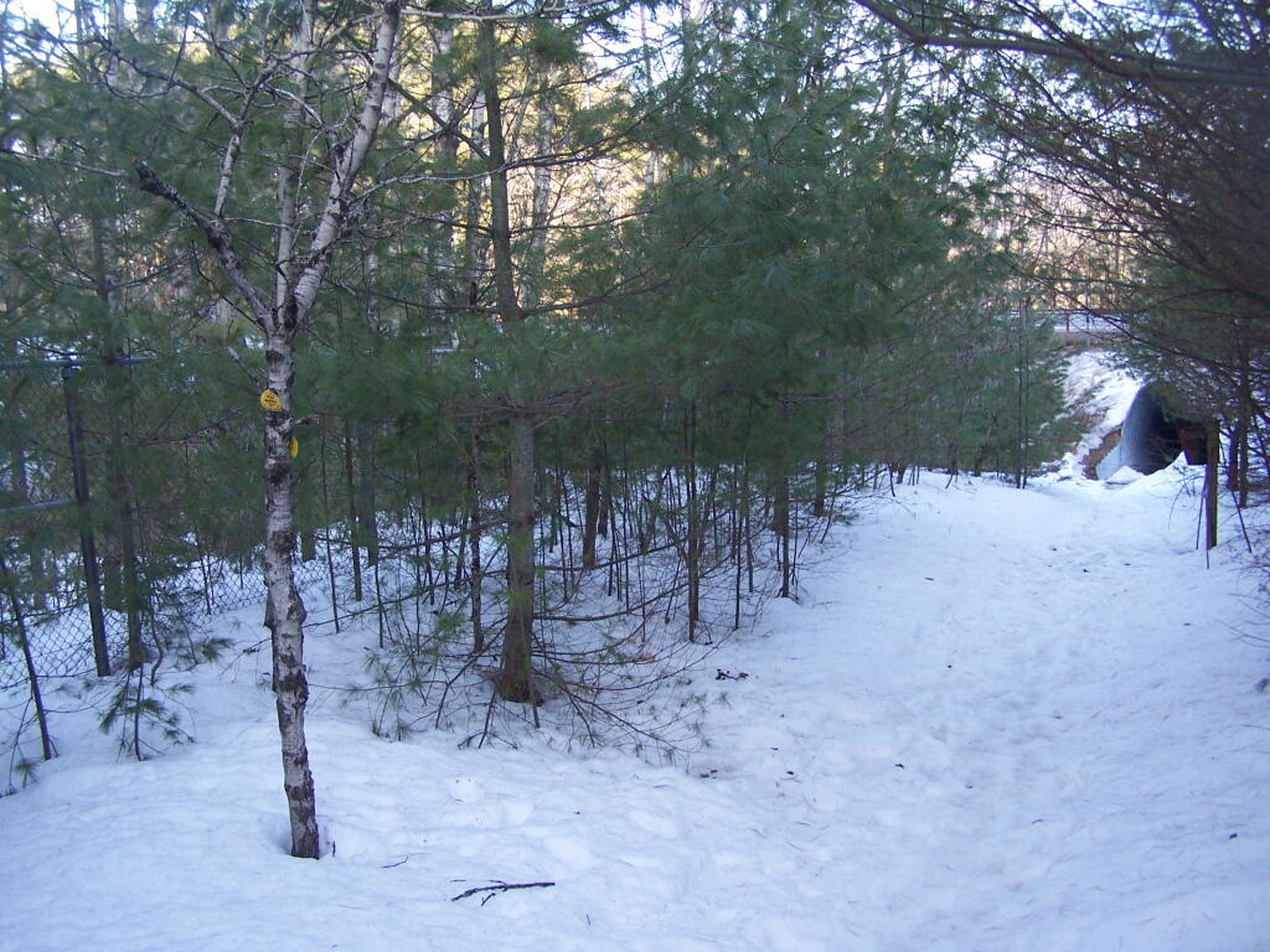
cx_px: 635
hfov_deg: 49.0
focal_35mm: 38
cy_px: 476
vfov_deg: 37.7
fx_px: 1394
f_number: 2.8
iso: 80
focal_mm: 6.3
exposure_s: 1/50
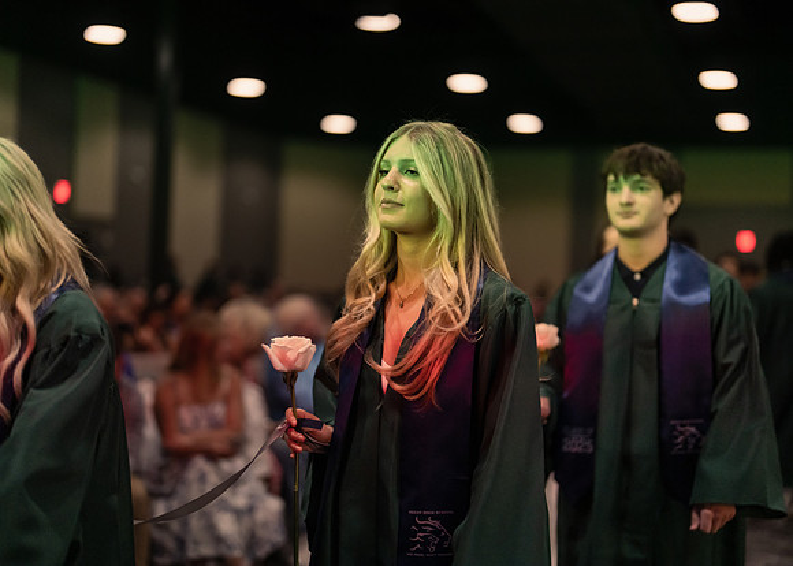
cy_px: 283
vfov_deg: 26.6
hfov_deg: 36.7
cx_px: 396
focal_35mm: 53
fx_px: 1196
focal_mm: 50
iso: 1250
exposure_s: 1/500
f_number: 1.2
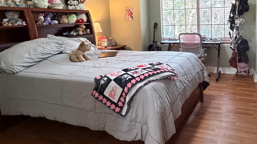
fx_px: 191
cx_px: 181
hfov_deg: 65.2
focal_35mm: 28
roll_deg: +1.7
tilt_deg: -5.7
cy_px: 36
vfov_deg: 40.3
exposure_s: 1/60
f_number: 2.2
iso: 1000
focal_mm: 2.22
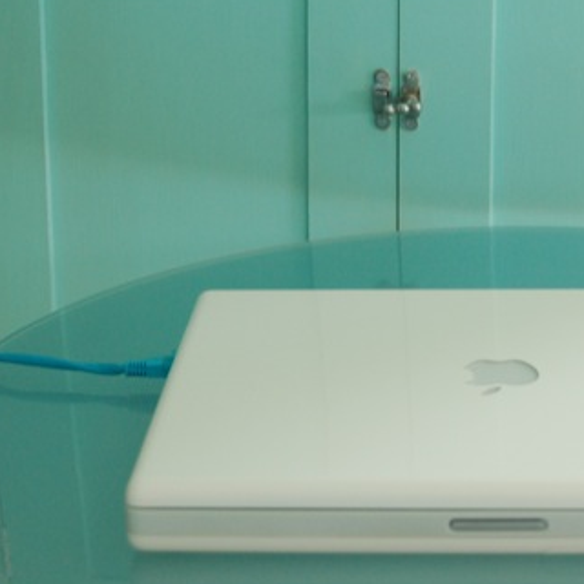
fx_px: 2233
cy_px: 222
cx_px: 361
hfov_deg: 14.9
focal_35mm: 117
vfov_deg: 14.9
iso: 800
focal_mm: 46
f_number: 5.6
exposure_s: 1/125
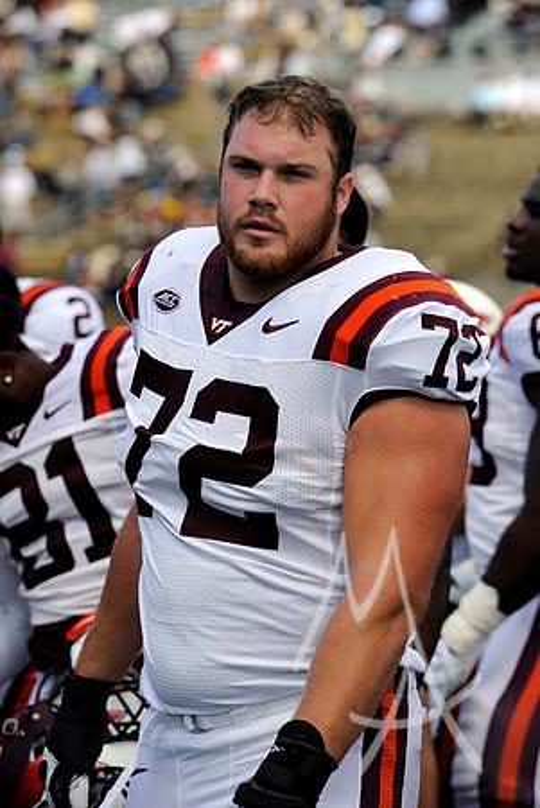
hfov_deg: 6.9
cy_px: 404
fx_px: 4489
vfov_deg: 10.3
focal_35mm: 200
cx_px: 270
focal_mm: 200
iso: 800
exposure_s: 1/2000
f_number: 6.3
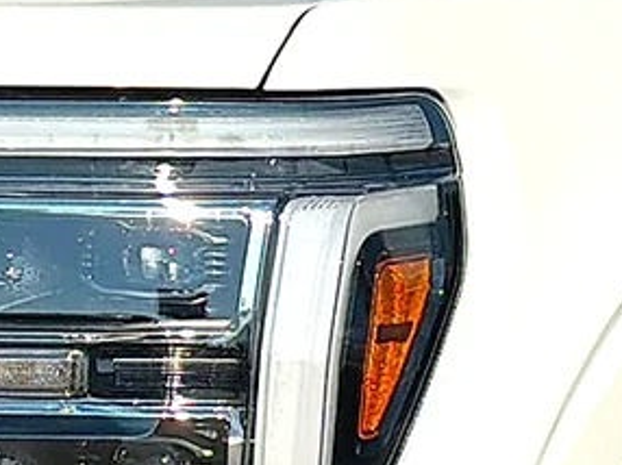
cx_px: 122
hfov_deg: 8.1
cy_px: 260
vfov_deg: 6.1
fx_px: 4399
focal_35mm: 245
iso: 64
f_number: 1.78
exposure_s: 1/8333
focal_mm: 6.86
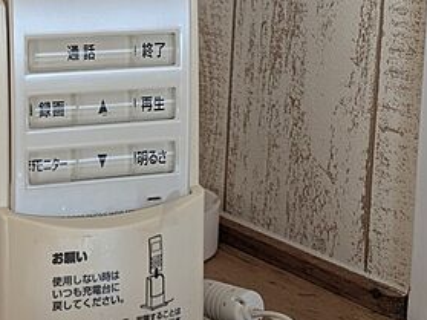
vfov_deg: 12.6
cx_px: 69
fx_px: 1443
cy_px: 61
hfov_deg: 16.7
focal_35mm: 117
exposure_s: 1/40
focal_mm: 5.43
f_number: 1.89
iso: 56
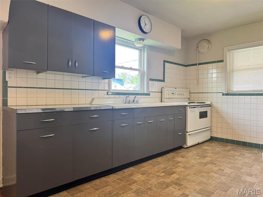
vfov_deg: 56.8
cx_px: 132
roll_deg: -0.9
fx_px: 182
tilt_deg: -0.5
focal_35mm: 24
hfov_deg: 71.6
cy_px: 98
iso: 125
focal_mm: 6.76
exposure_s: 1/120
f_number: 1.78
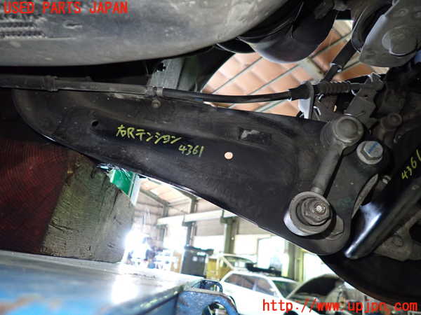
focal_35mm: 25
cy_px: 158
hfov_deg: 69.4
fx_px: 304
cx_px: 210
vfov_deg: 54.9
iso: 400
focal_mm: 4.5
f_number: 2
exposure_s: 1/30
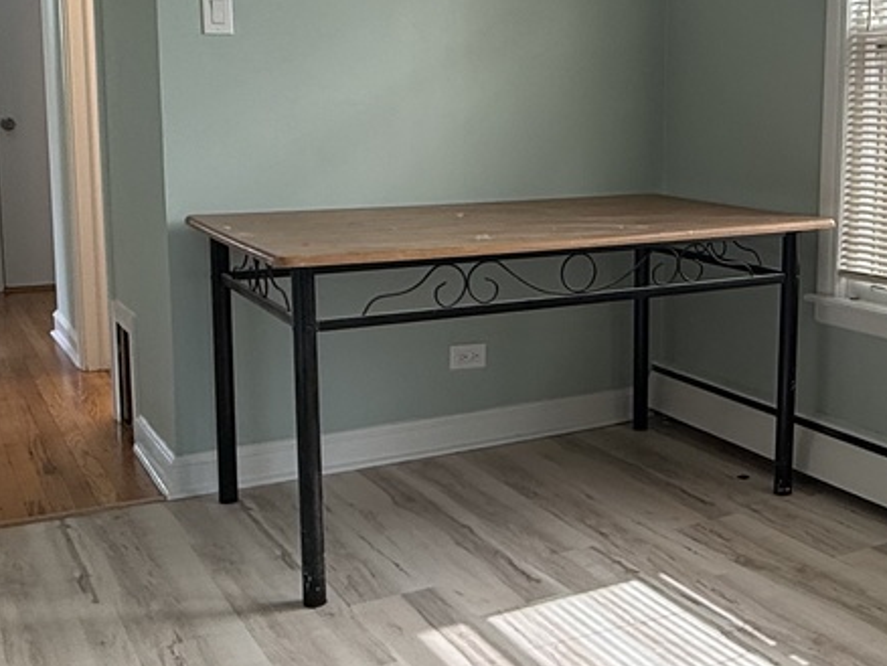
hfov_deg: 40.4
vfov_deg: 31.4
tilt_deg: -7.3
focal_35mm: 46
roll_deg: -0.9
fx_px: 1179
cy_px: 259
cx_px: 626
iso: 80
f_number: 2.2
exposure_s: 1/120
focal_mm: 2.22
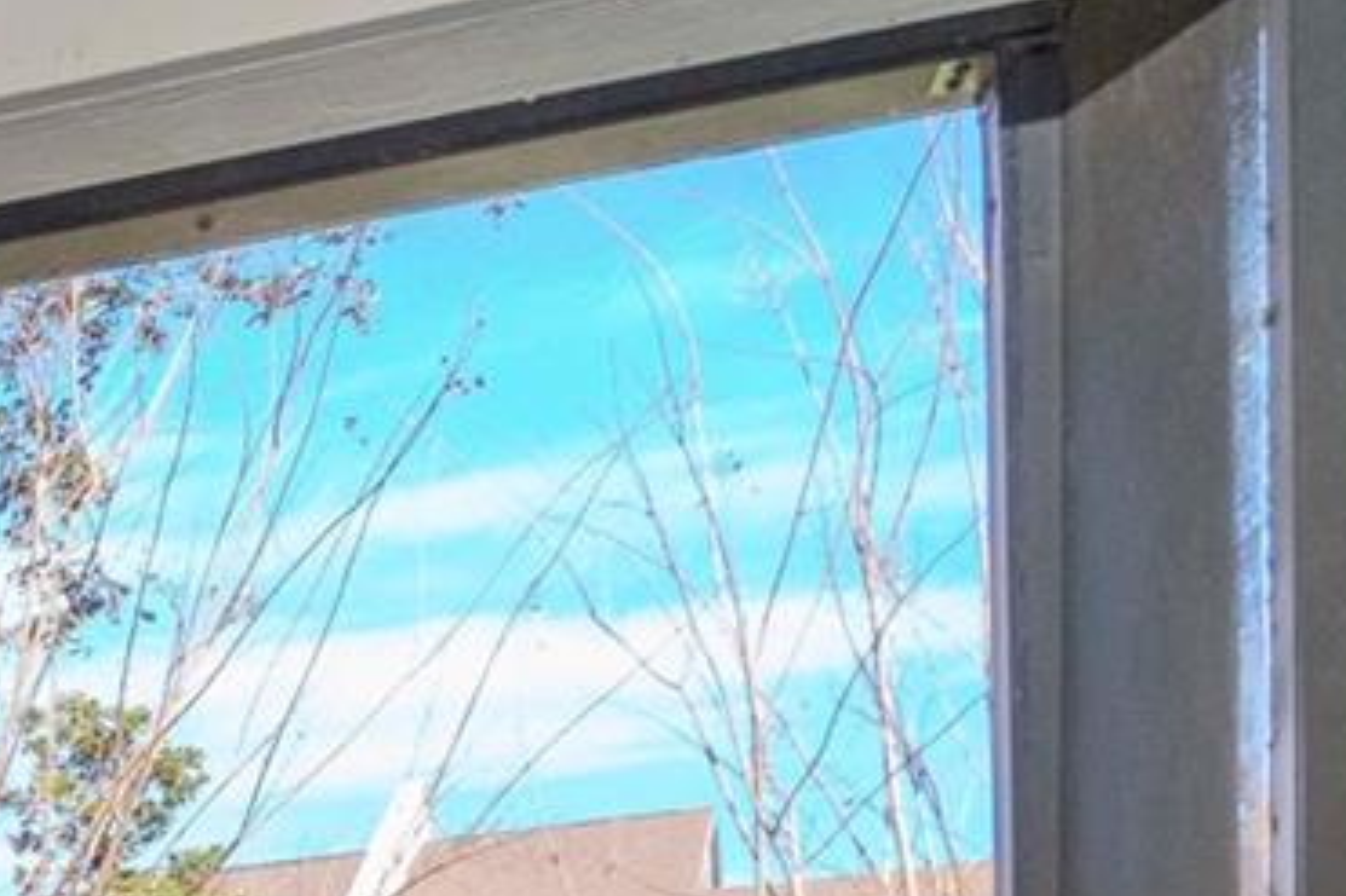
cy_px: 1632
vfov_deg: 16.1
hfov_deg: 17.5
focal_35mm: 71
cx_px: -1502
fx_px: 2659
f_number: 9
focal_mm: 11
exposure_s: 1/125
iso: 640
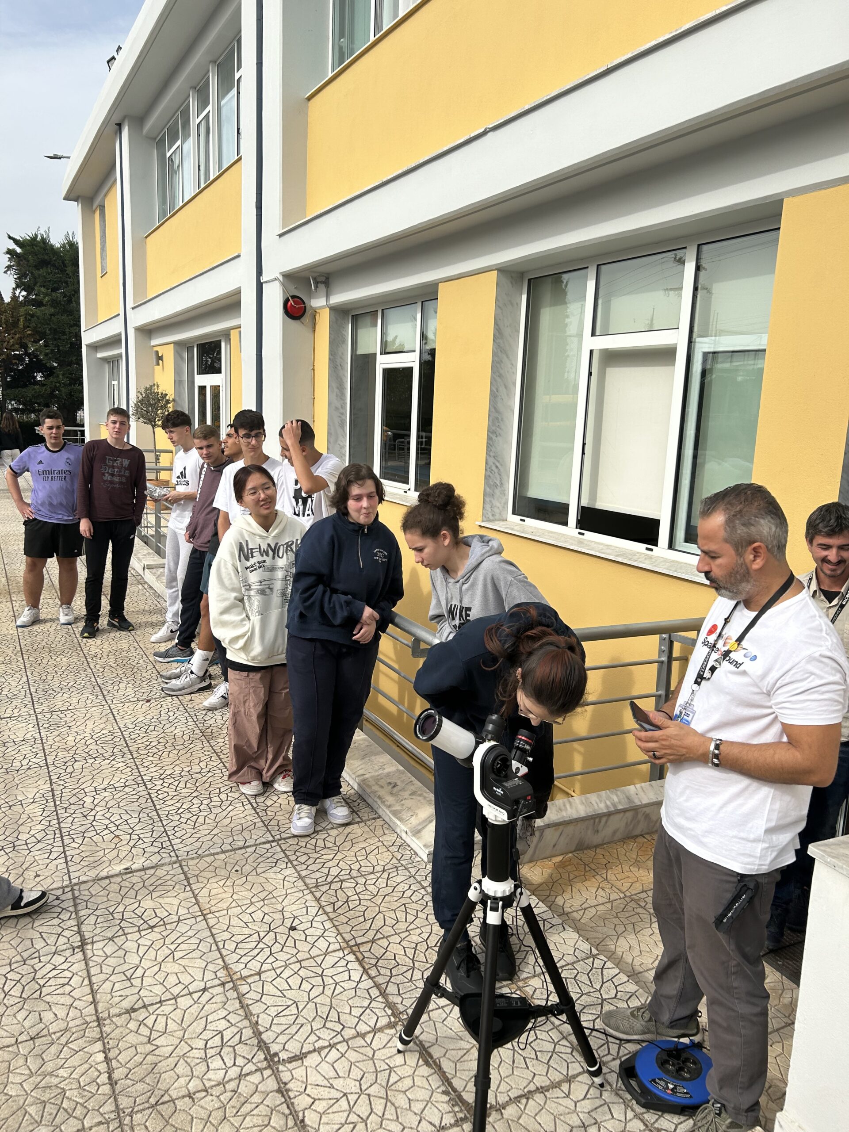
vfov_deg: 67.3
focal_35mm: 26
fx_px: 850
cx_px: 424
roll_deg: -2.5
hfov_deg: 53.1
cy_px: 566
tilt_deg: -10.3
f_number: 1.5
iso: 50
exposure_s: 1/3831
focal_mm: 5.7
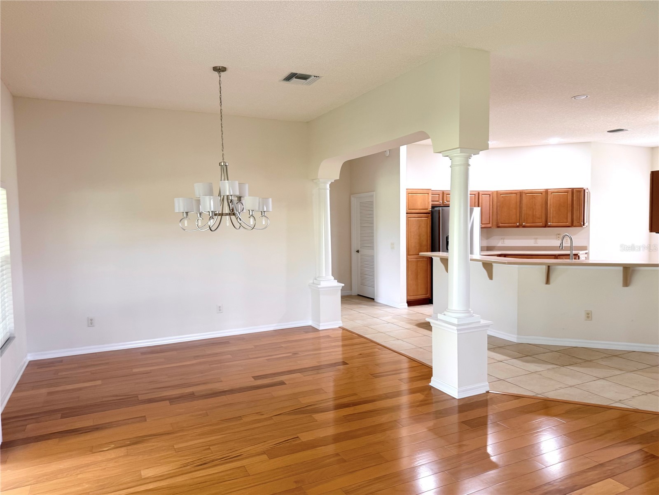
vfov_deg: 56.8
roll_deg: +0.7
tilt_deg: -3.3
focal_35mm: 24
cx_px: 330
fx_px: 457
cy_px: 248
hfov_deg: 71.6
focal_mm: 6.76
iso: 100
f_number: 1.78
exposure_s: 1/60
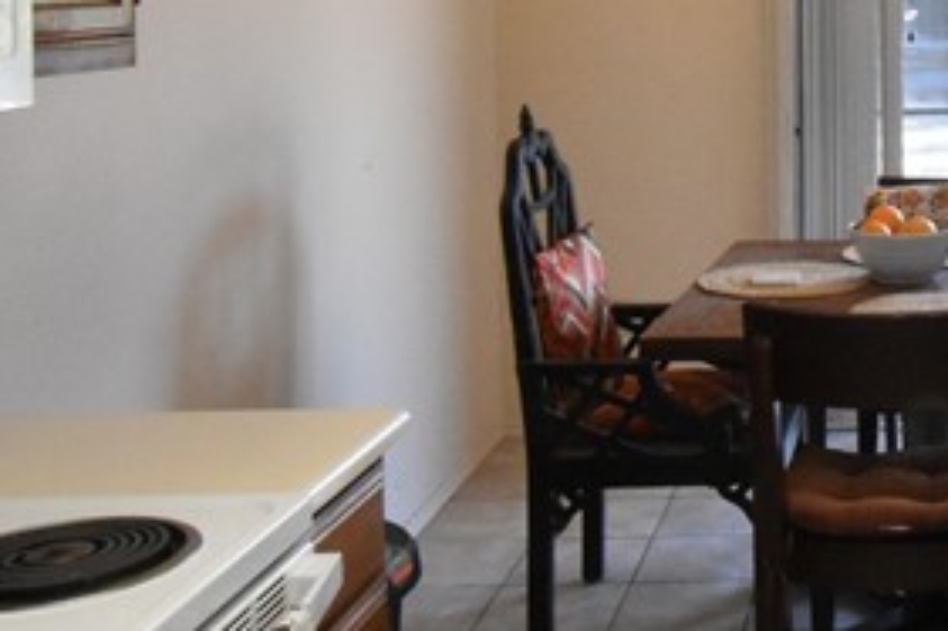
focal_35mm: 58
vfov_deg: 22.5
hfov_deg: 31.0
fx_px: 1526
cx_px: 1022
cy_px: 0
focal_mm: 10
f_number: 16
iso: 4000
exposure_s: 1/60
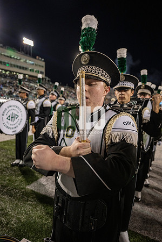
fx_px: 162
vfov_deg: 73.7
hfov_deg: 53.1
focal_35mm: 24
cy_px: 121
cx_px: 81
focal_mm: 24
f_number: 3.2
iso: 1250
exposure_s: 1/500
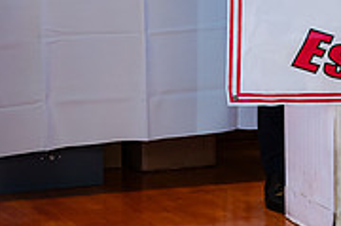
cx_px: 337
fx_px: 2145
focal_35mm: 227
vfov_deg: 5.9
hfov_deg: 9.0
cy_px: -137
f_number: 3.2
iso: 1250
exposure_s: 1/200
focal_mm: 70
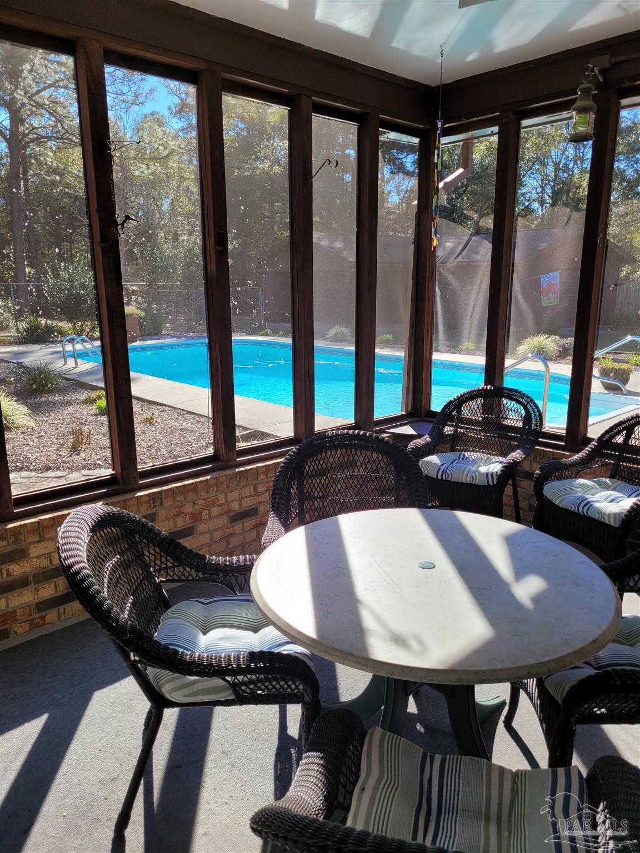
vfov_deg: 67.3
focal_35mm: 26
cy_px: 426
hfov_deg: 53.1
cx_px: 320
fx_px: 641
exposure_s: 1/609
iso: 40
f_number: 1.8
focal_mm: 5.4
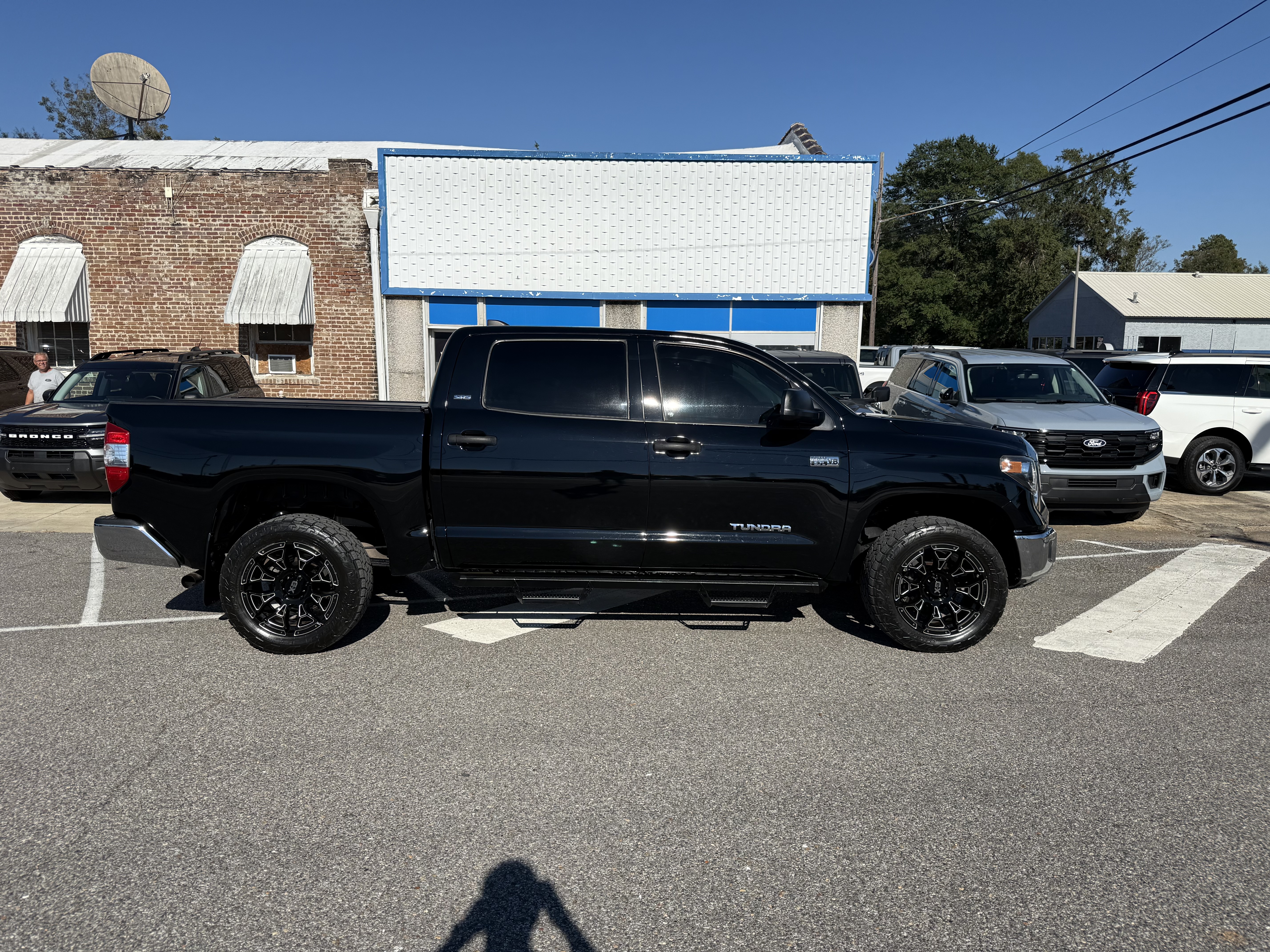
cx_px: 635
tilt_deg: -8.2
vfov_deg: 56.8
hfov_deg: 71.6
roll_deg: -0.5
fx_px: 881
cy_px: 476
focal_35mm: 24
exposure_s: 1/6711
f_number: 1.78
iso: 80
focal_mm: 6.76
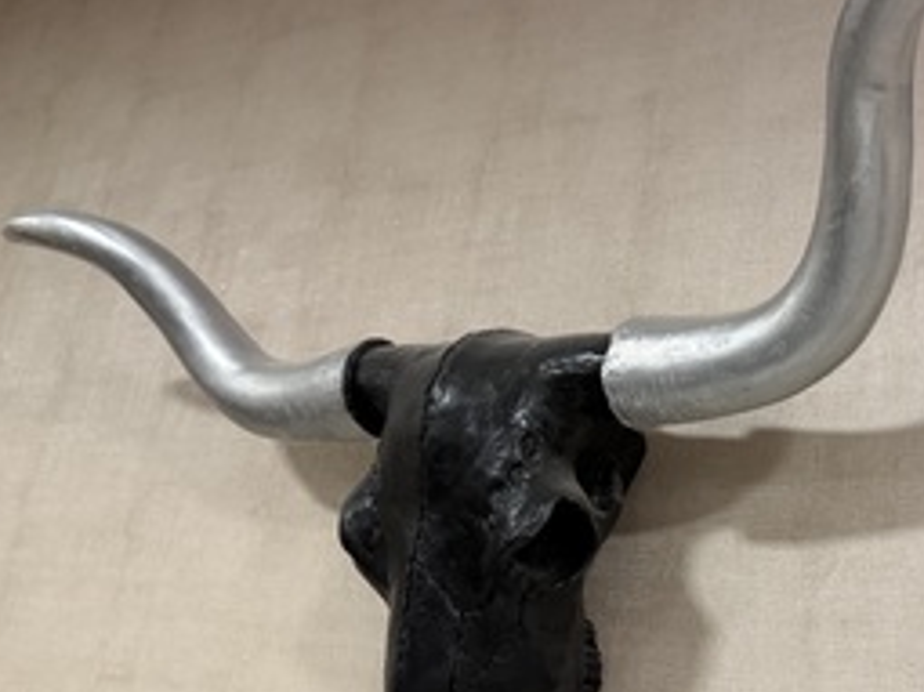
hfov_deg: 42.3
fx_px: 1147
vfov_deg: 33.5
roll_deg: -8.0
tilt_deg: +17.1
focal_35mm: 43
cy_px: 411
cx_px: 712
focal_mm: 6.76
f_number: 1.78
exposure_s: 1/60
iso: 320
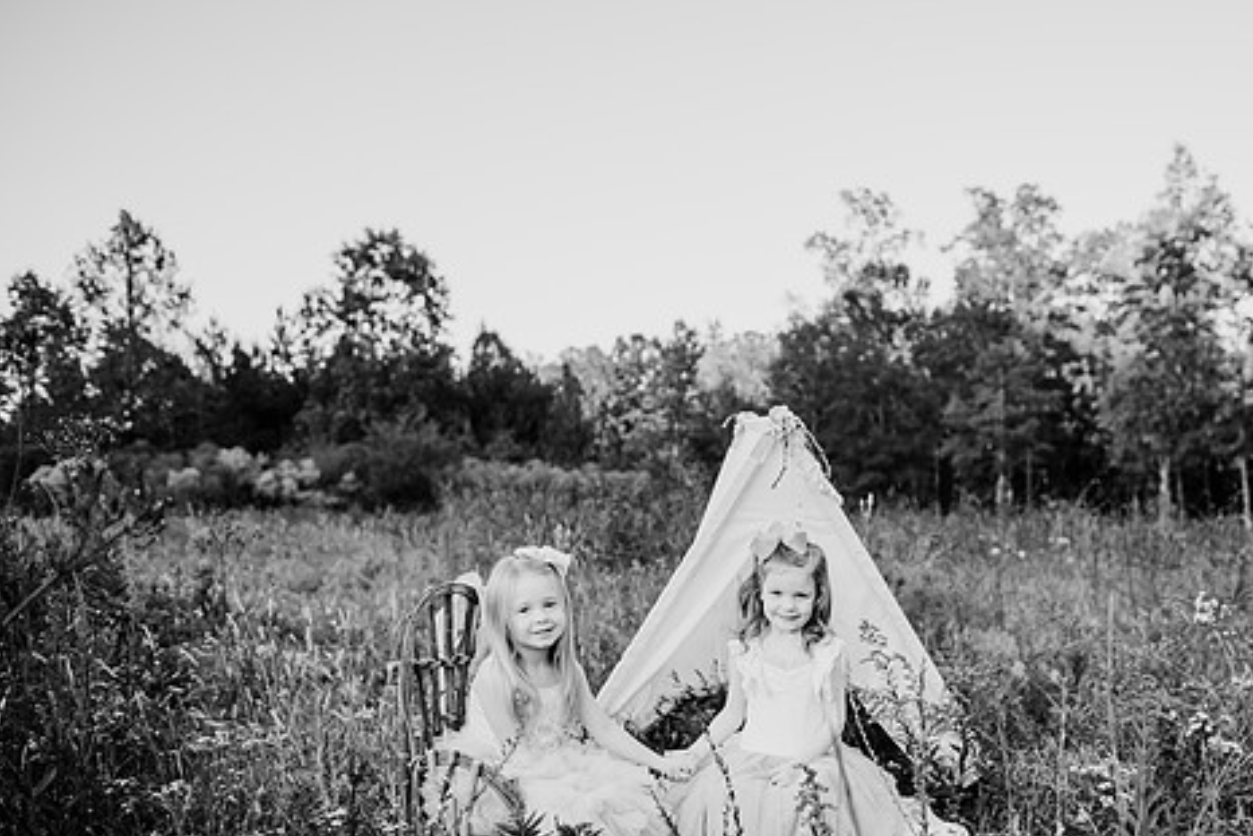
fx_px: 1079
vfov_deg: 42.2
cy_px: 501
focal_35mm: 31
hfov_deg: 59.5
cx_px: 786
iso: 250
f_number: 2.5
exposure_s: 1/800
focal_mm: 24
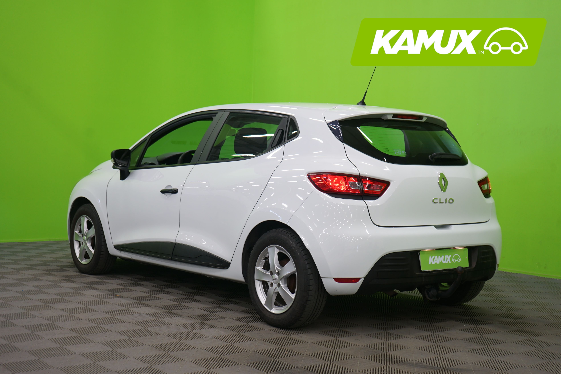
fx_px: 779
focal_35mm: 50
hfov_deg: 39.6
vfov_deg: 27.0
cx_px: 280
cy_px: 187
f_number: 5
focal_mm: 50
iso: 400
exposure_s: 1/10
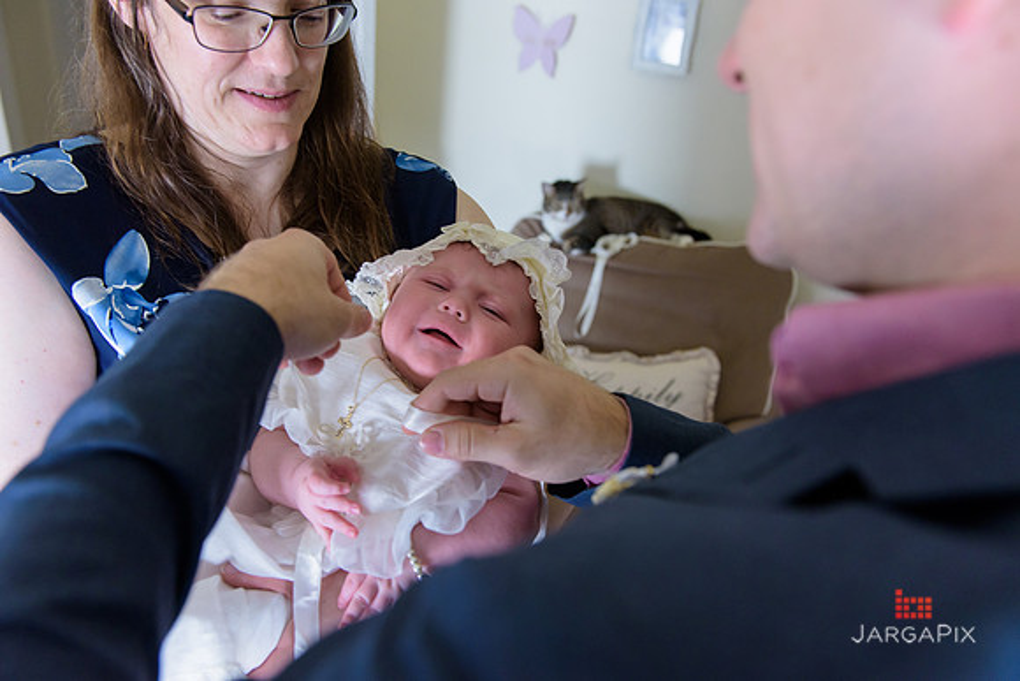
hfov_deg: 65.5
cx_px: 510
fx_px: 793
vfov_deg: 46.4
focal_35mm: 28
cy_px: 340
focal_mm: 28
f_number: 3.2
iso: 1600
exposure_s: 1/125
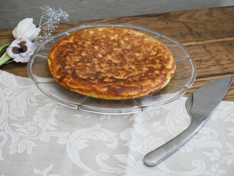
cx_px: 117
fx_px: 433
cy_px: 88
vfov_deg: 23.0
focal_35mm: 64
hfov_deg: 30.2
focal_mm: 32
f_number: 5.6
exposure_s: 1/25
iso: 3200
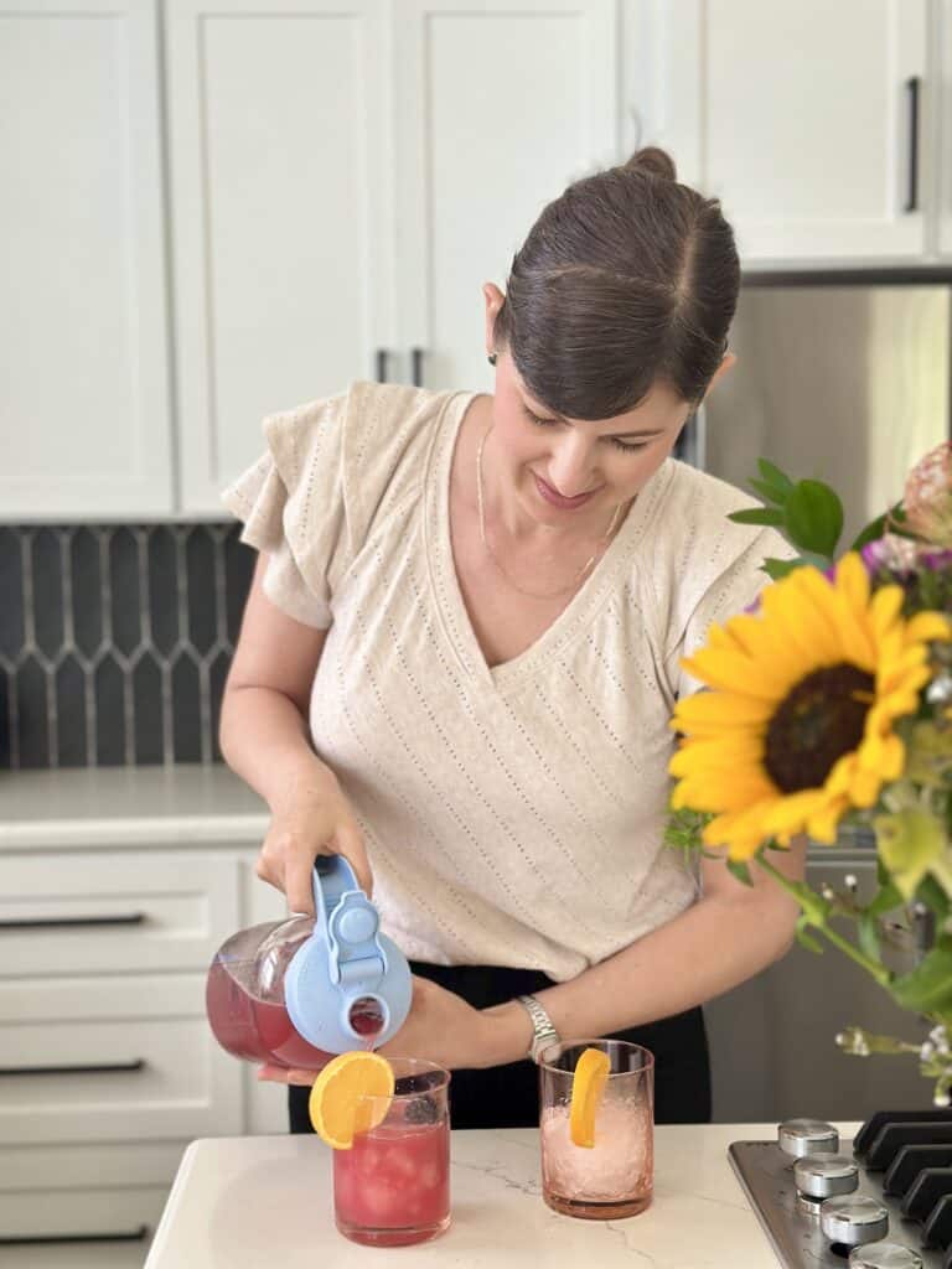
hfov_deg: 30.3
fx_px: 1760
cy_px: 634
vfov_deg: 39.7
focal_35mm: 48
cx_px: 476
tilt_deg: -4.0
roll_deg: +0.5
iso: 125
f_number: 1.78
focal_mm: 6.86
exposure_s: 1/60
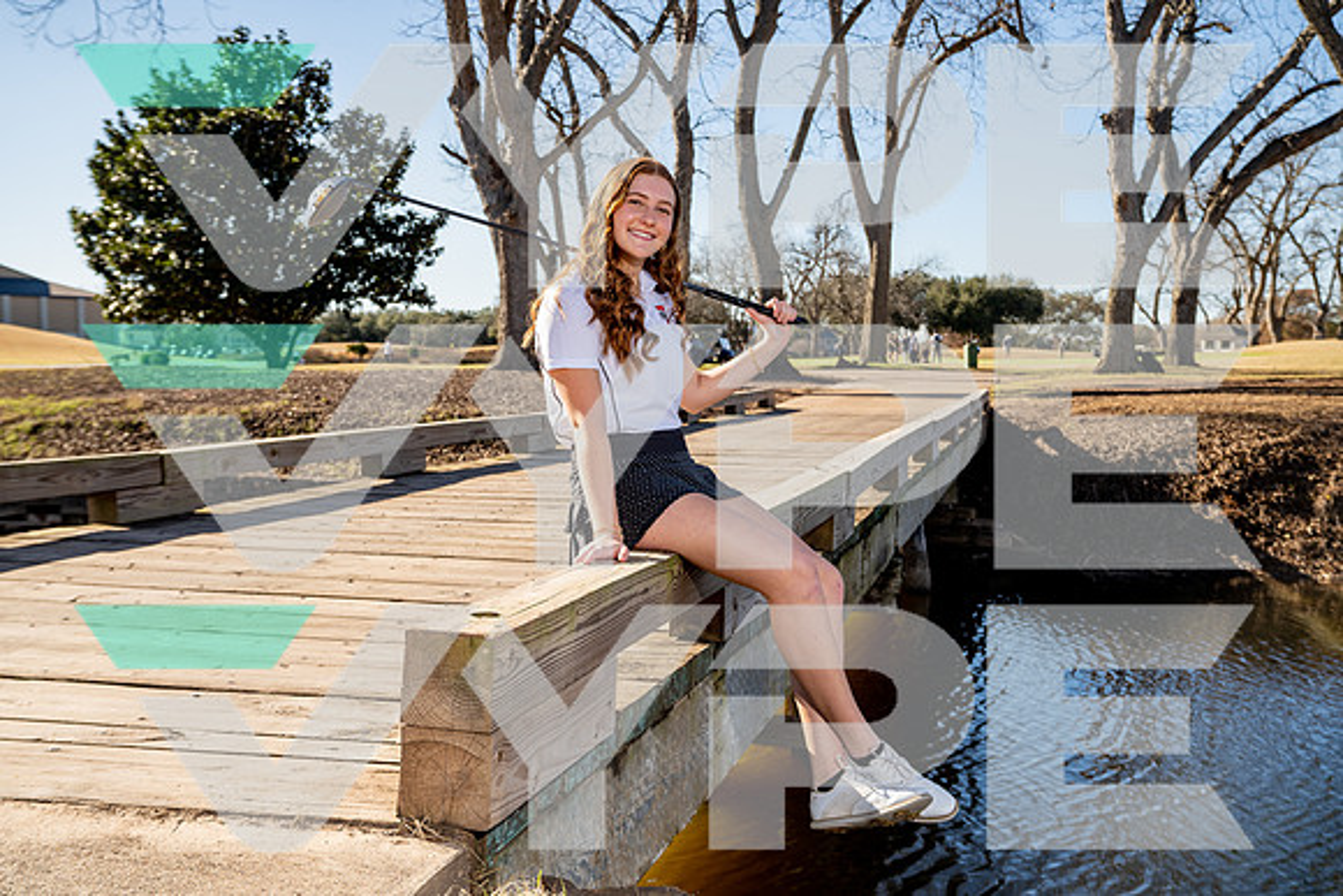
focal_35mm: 39
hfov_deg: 49.5
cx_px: 672
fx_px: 1455
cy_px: 448
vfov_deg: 34.2
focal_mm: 39
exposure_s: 1/250
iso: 100
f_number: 5.6
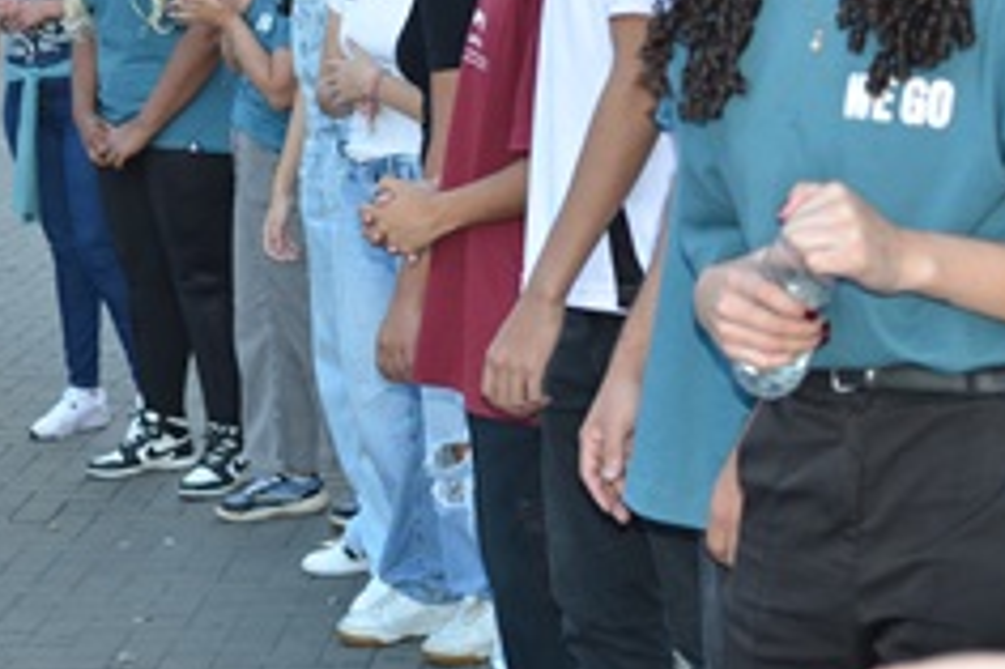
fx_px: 2788
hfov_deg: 20.3
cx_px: 256
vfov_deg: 13.6
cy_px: 132
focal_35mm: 100
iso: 200
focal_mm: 35
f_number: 3.5
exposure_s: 1/200
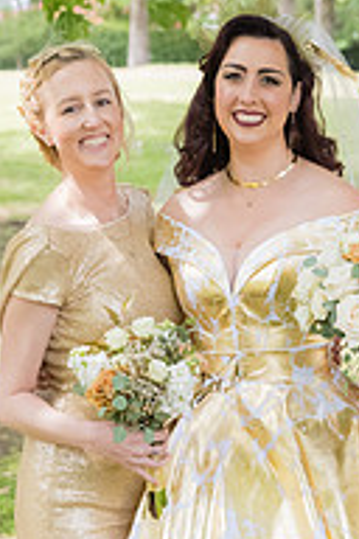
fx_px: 2453
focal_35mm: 164
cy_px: 444
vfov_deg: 12.5
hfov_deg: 8.4
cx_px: 280
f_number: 5.6
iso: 1250
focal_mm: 70
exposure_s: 1/800
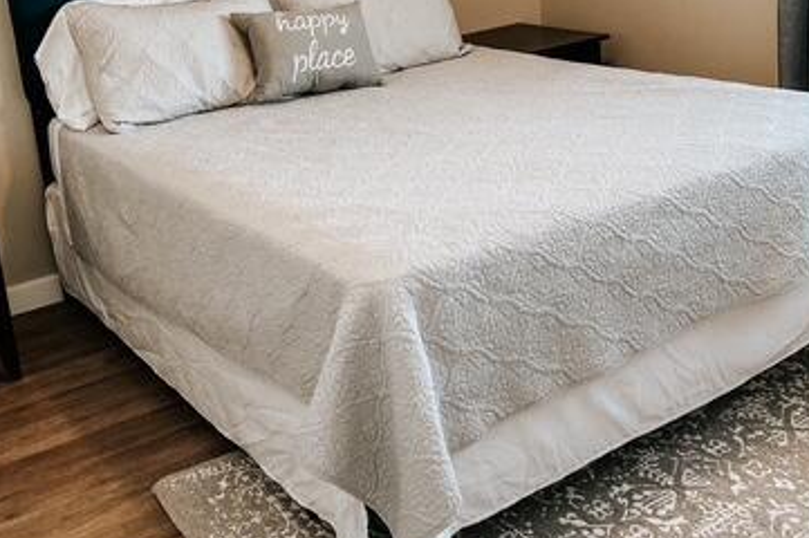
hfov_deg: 41.1
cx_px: 444
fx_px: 1078
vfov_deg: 27.4
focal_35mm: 48
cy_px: 99
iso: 80
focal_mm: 5.7
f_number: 1.5
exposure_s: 1/120
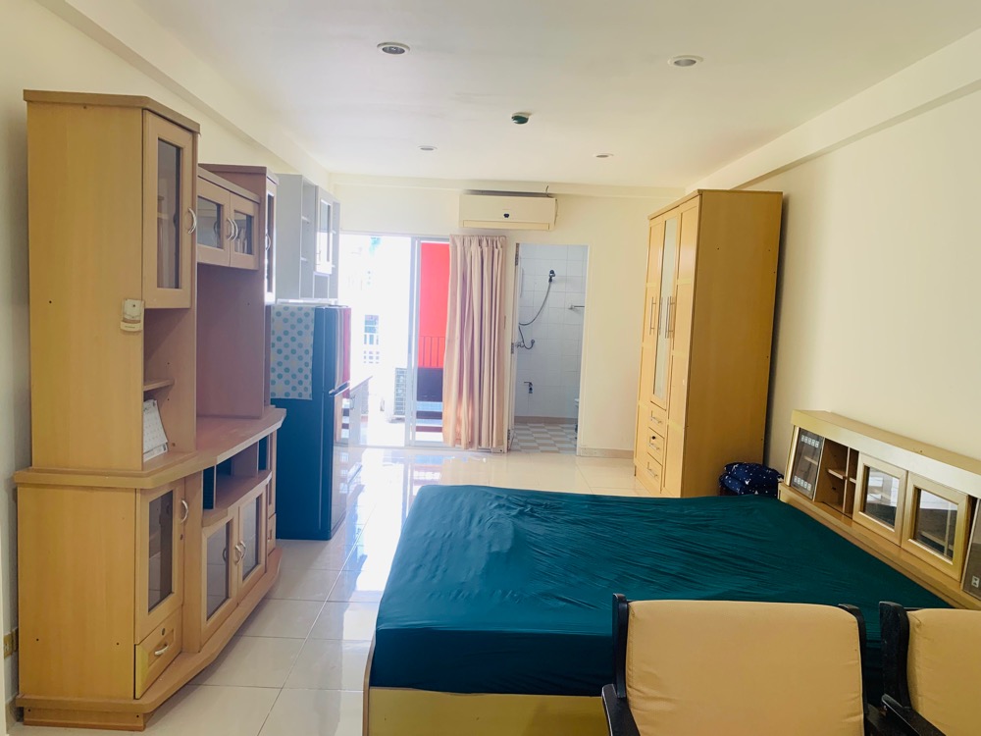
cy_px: 368
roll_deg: -1.5
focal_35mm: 26
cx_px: 490
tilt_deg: -4.5
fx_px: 737
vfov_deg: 53.1
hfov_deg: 67.3
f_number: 1.8
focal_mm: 4.25
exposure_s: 1/50
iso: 64
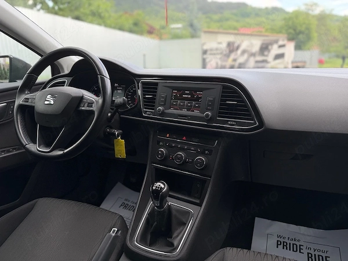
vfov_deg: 56.8
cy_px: 130
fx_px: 241
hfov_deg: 71.6
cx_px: 174
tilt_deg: -16.0
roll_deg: +1.3
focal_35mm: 24
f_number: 1.78
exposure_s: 1/567
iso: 80
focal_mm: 6.76
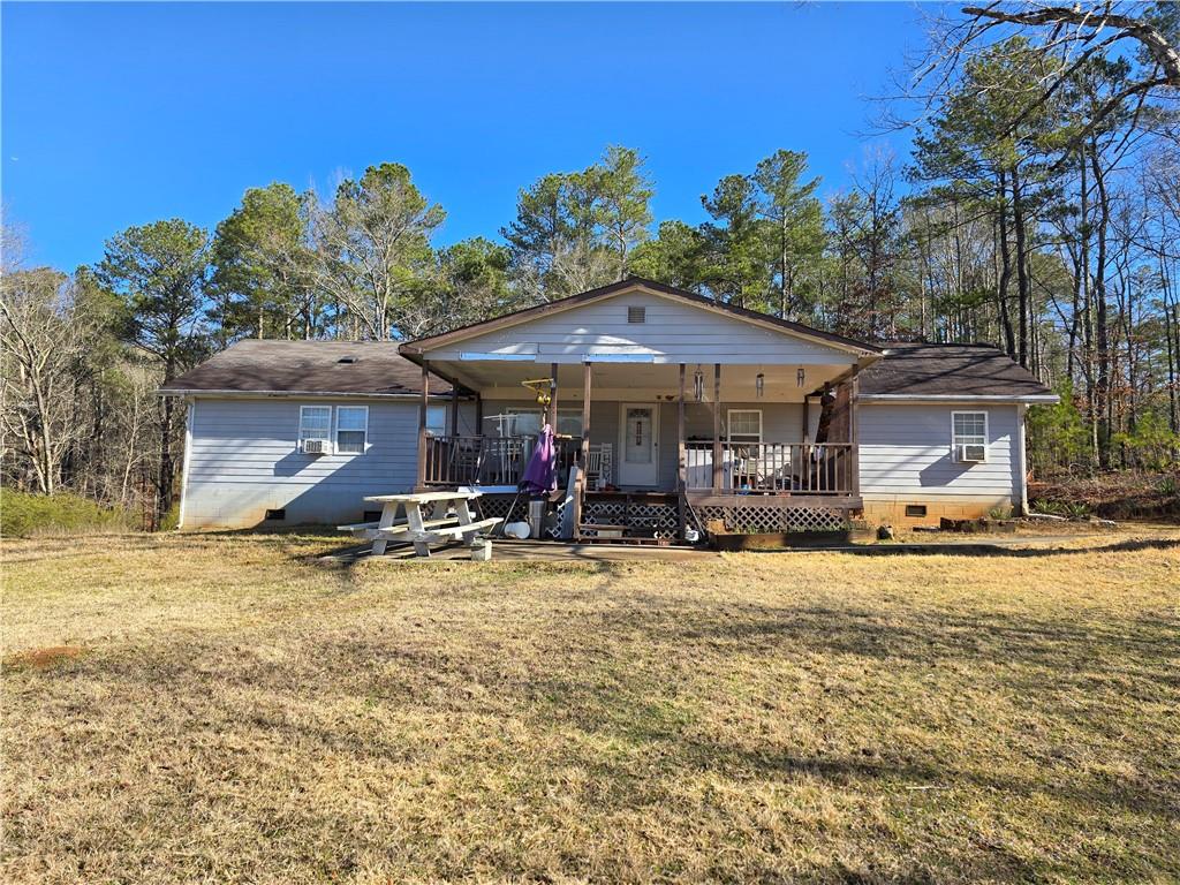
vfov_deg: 58.9
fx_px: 784
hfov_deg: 73.9
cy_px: 442
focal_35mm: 23
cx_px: 590
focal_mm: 6.3
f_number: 1.7
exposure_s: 1/420
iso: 12
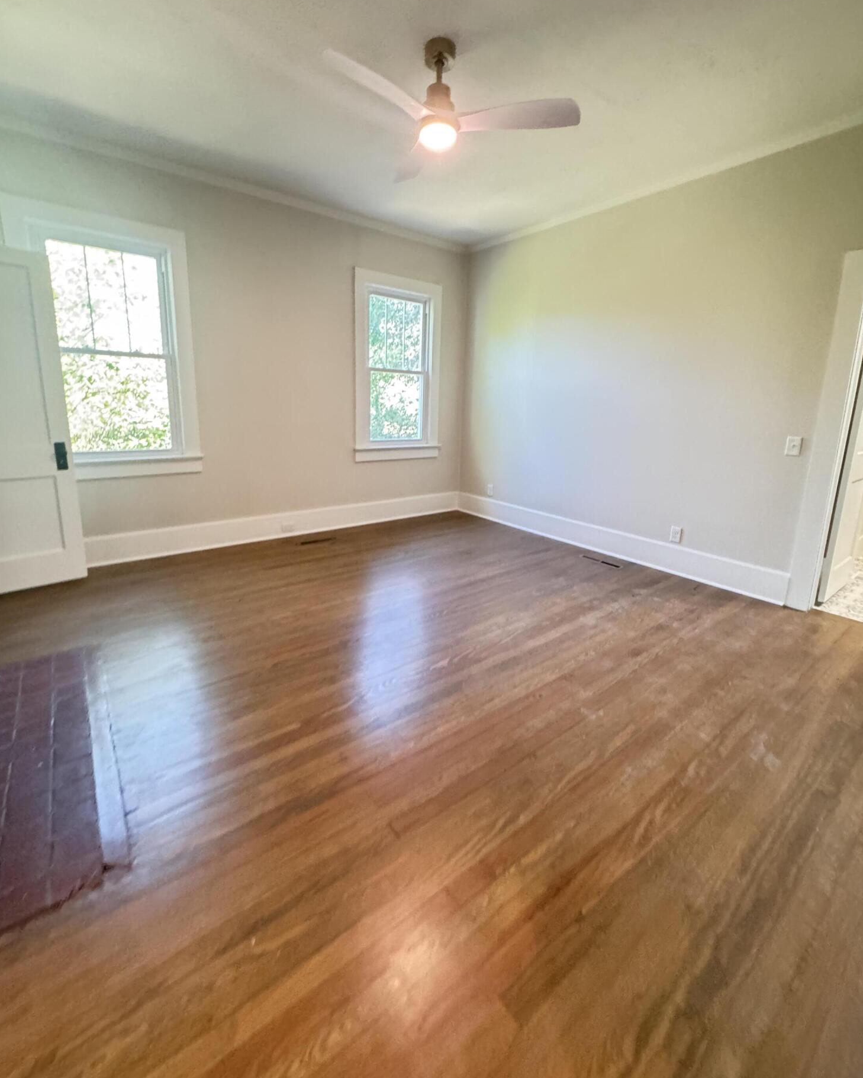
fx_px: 479
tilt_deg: -18.2
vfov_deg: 96.6
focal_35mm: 15
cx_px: 431
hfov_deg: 84.0
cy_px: 498
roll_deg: -1.2
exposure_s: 1/60
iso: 640
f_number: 2.2
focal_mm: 2.22
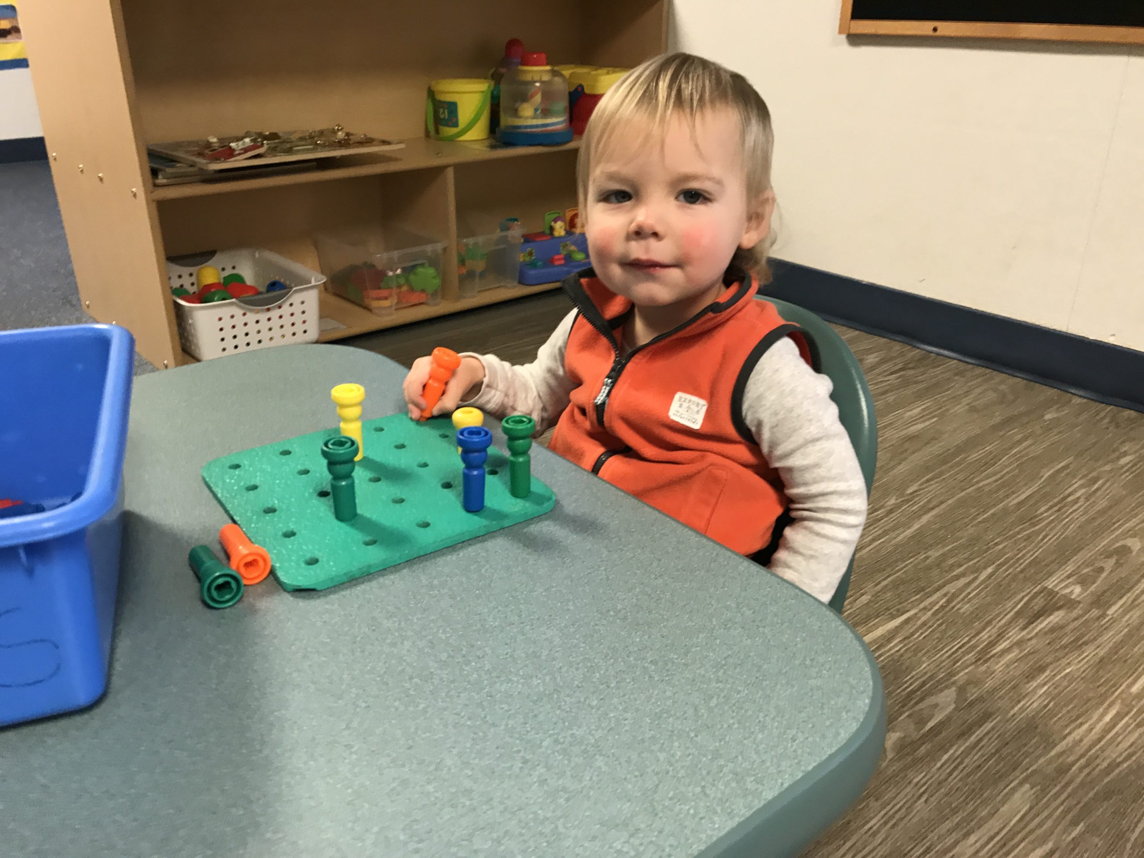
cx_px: 572
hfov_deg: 63.4
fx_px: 925
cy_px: 429
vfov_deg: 49.7
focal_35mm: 28
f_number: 1.8
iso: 40
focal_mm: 3.99
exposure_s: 1/15
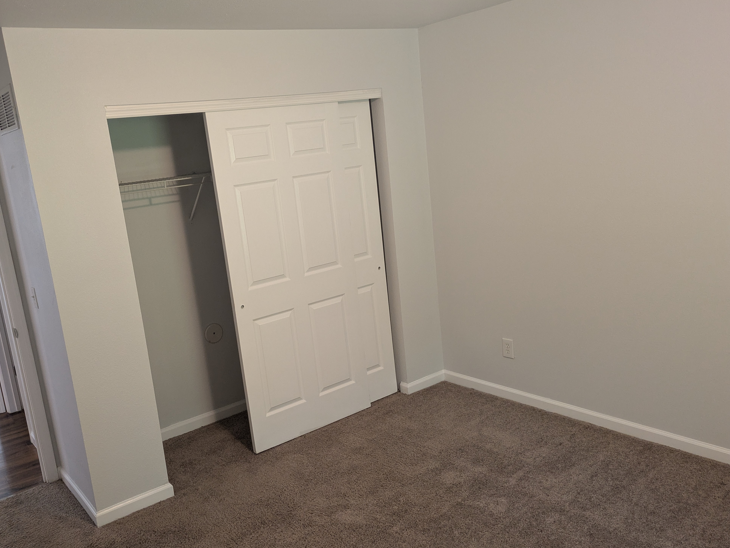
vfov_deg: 46.8
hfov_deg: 59.7
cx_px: 313
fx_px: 633
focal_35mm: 30
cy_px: 278
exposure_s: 1/40
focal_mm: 5.43
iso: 273
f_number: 1.89
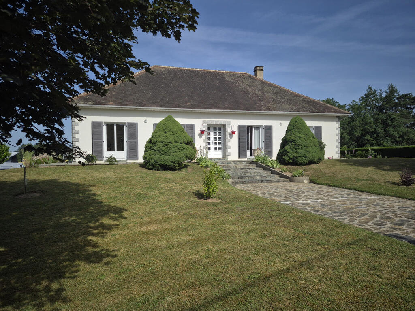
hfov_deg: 73.9
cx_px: 208
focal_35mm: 23
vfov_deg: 58.9
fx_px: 276
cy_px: 156
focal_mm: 5.4
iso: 25
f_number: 1.8
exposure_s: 1/1856
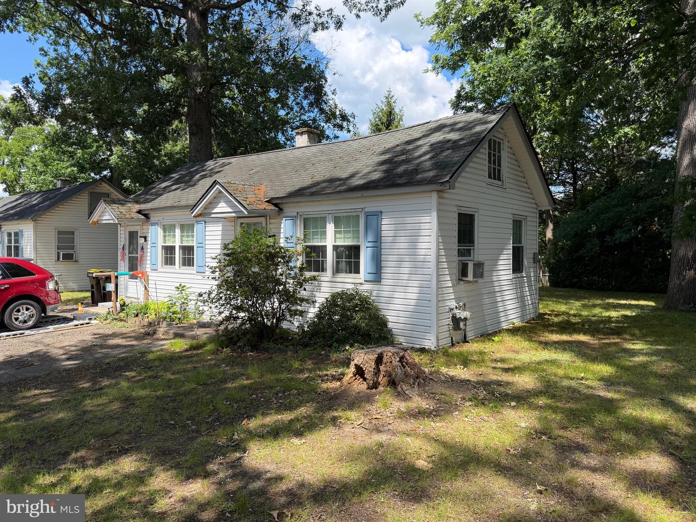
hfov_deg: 71.6
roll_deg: -0.3
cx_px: 348
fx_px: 483
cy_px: 261
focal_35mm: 24
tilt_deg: -0.7
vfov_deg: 56.8
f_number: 1.78
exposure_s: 1/1653
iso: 100
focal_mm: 6.76
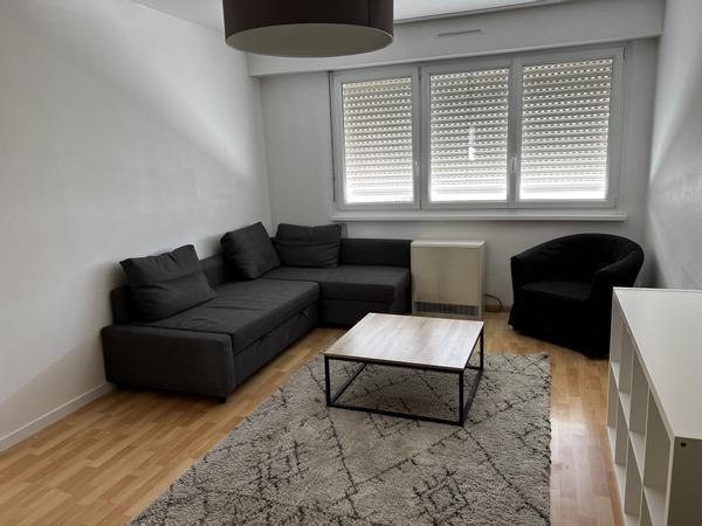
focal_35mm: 26
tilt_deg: -12.6
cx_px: 351
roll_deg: +2.8
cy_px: 263
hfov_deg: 67.3
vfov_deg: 53.1
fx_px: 527
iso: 80
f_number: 1.5
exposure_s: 1/100
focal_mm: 5.7
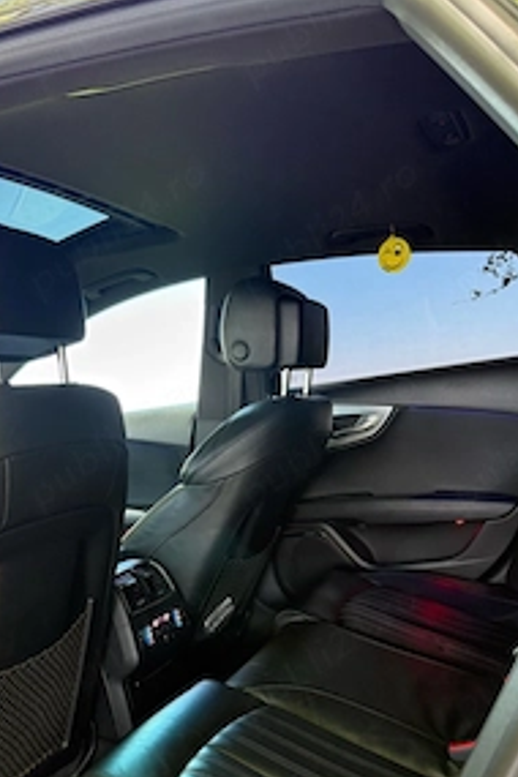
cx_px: 172
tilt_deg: -3.0
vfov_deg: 54.0
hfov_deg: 37.4
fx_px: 755
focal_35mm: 35
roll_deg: +4.7
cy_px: 474
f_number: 1.78
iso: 200
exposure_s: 1/68
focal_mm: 6.76
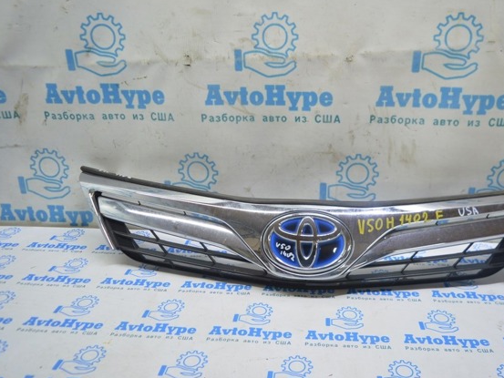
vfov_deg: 46.8
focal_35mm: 30
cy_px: 186
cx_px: 284
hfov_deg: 59.7
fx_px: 437
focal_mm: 18
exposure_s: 1/50
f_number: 3.5
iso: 400
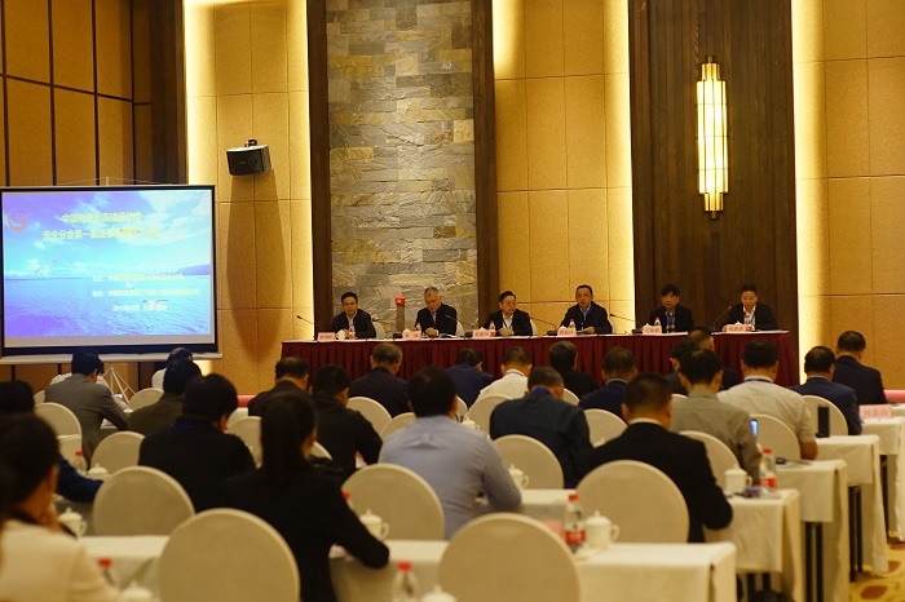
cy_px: 301
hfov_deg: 27.0
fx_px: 1884
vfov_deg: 18.2
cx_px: 452
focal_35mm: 75
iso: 1000
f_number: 2.8
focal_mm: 50
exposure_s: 1/100
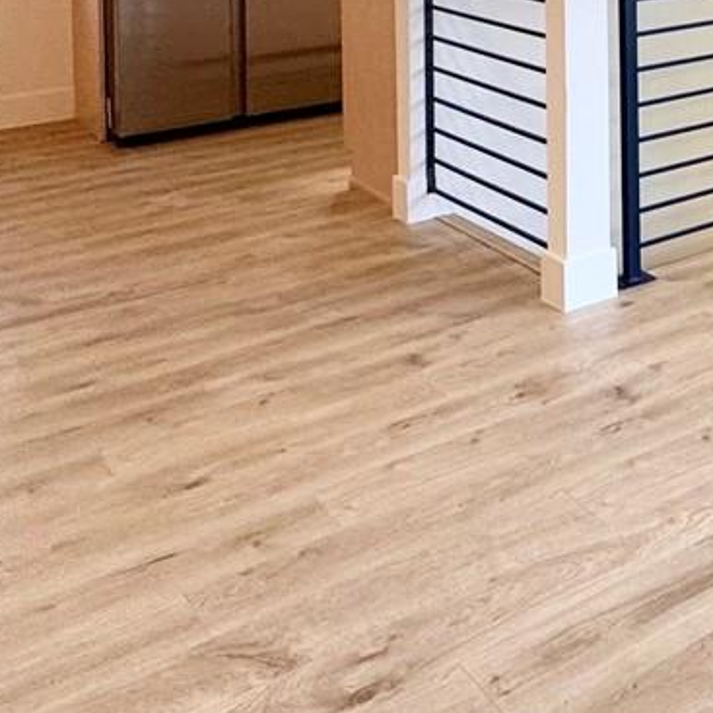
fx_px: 1258
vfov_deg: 27.2
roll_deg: +1.9
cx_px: 1105
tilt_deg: -0.6
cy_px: -183
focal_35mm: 54
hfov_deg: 24.0
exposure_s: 1/120
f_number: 2.2
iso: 160
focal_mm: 2.22
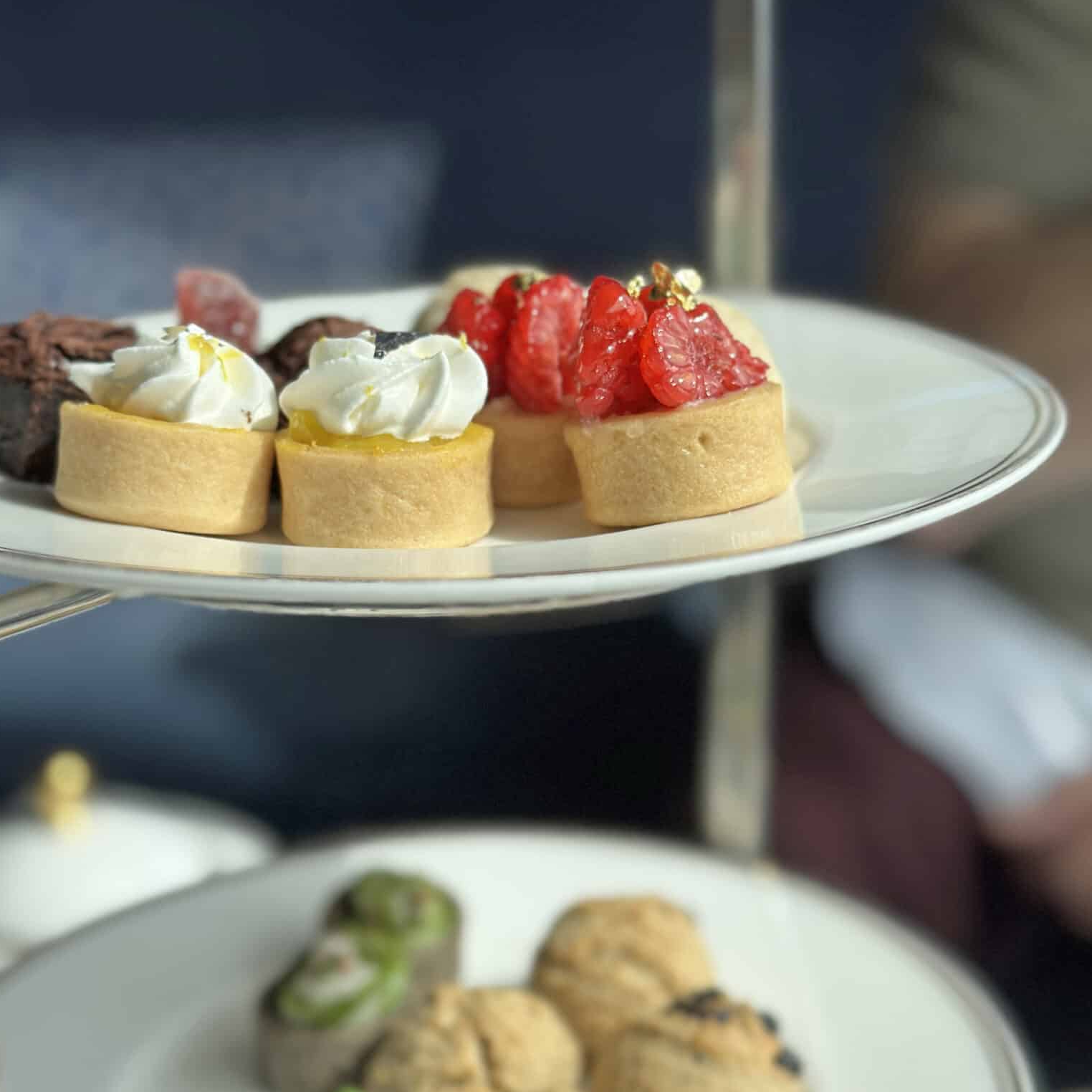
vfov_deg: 30.0
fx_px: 2034
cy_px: 583
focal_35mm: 57
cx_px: 545
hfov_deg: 30.0
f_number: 1.78
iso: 80
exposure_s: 1/2732
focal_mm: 6.86
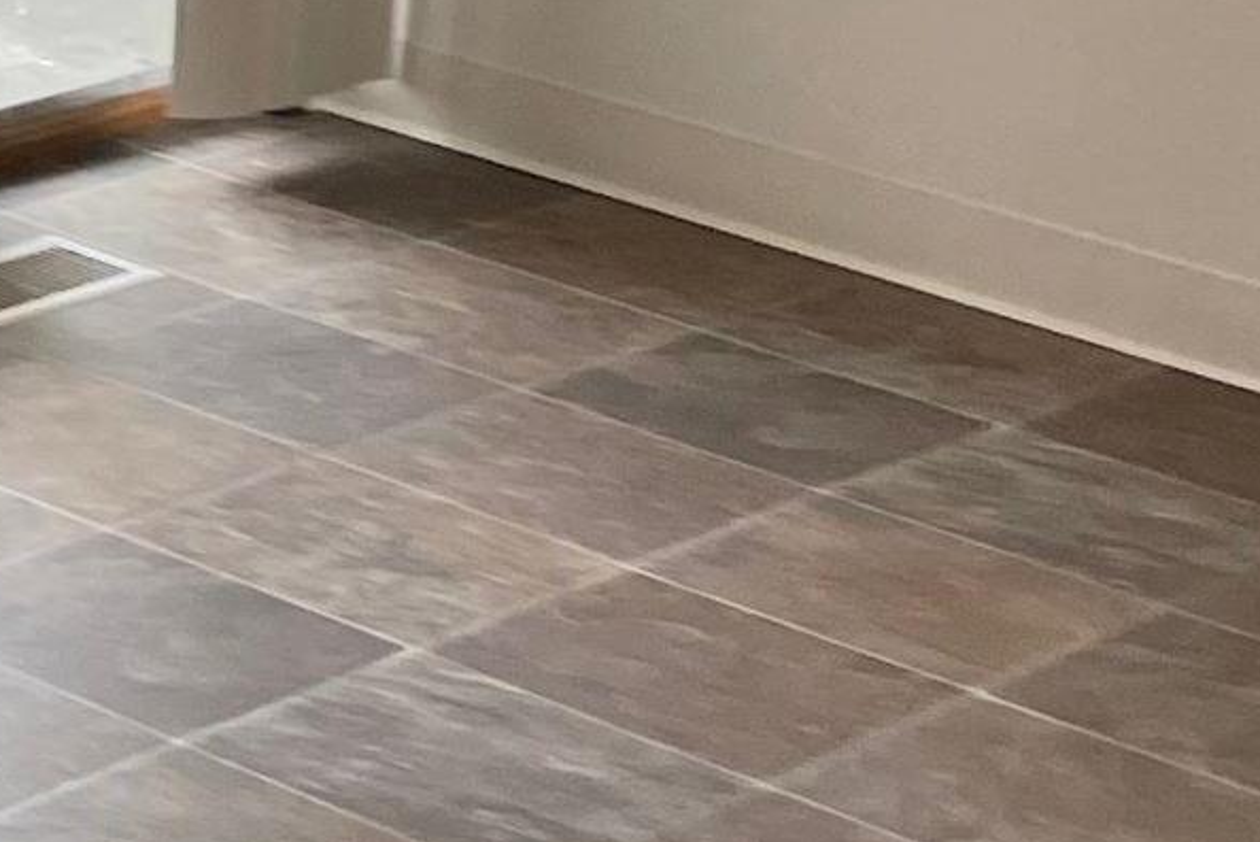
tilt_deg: -7.9
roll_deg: -0.4
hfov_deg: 13.0
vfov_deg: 9.4
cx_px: -1154
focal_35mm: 140
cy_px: -659
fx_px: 4902
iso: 64
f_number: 1.6
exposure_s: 1/120
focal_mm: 4.2
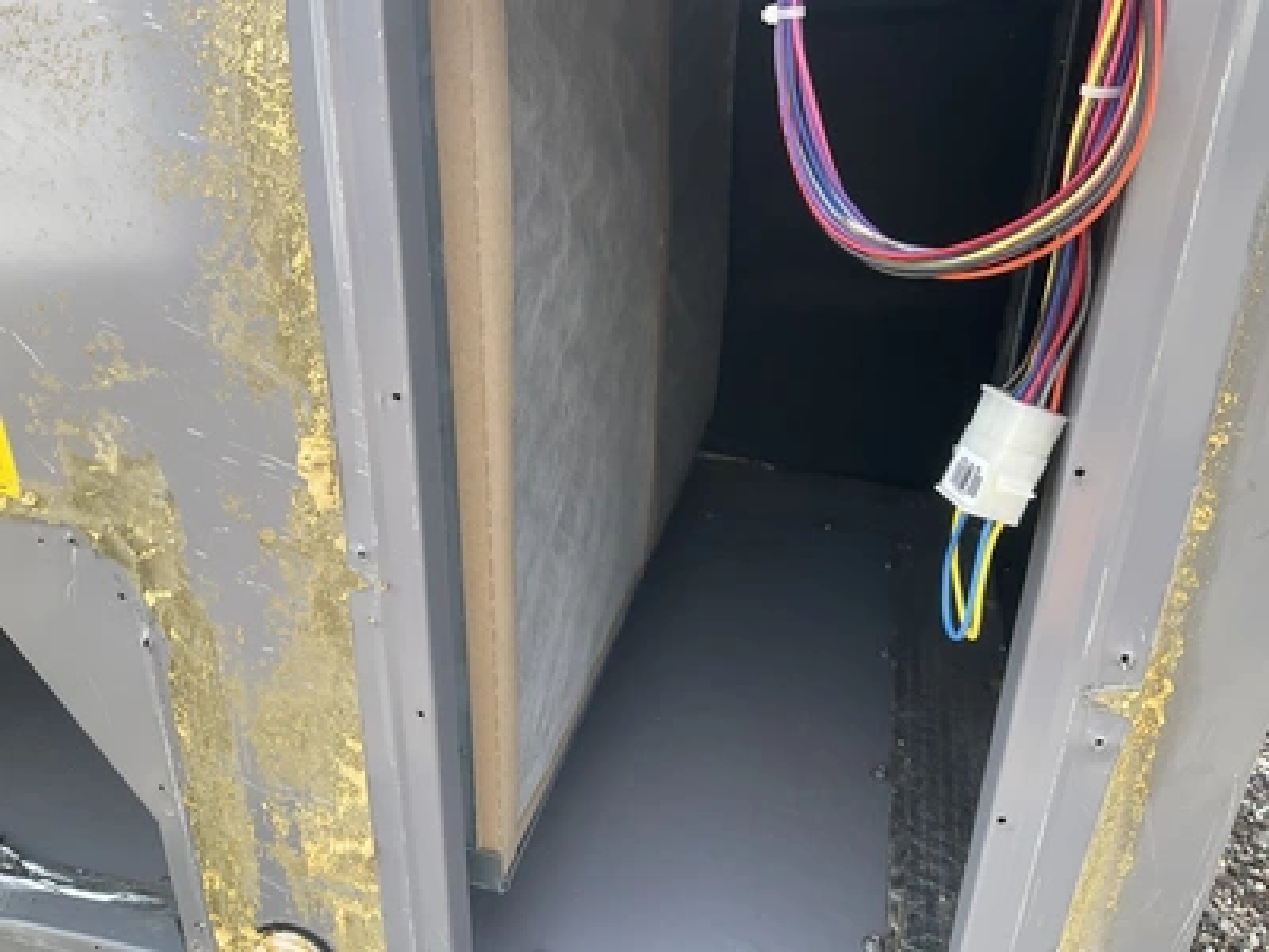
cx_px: 634
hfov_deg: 61.7
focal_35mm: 29
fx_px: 1063
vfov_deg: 48.2
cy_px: 476
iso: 25
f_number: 1.8
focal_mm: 3
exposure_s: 1/272
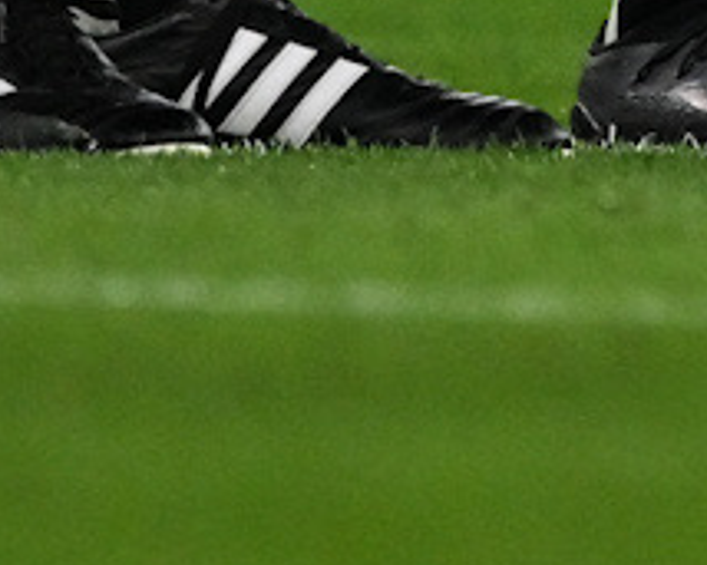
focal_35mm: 5401
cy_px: -1495
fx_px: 112962
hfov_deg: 0.4
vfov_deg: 0.3
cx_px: 1394
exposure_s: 1/2000
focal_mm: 600
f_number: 4
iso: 2500
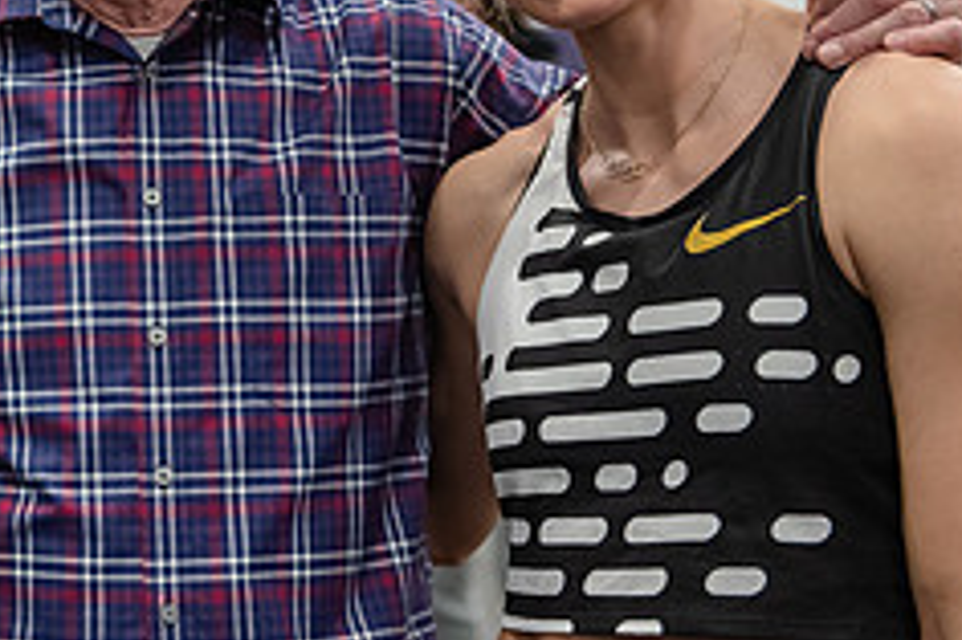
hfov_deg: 17.1
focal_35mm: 118
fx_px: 3151
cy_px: 161
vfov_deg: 11.6
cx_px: 53
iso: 4000
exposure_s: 1/320
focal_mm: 48
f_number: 3.2
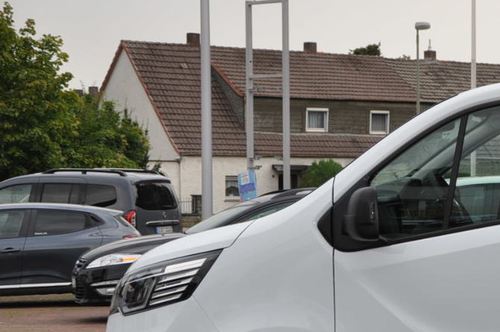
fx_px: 1900
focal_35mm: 137
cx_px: 666
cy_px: 294
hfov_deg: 14.3
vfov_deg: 9.9
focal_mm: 34
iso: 200
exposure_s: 1/200
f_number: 5.6
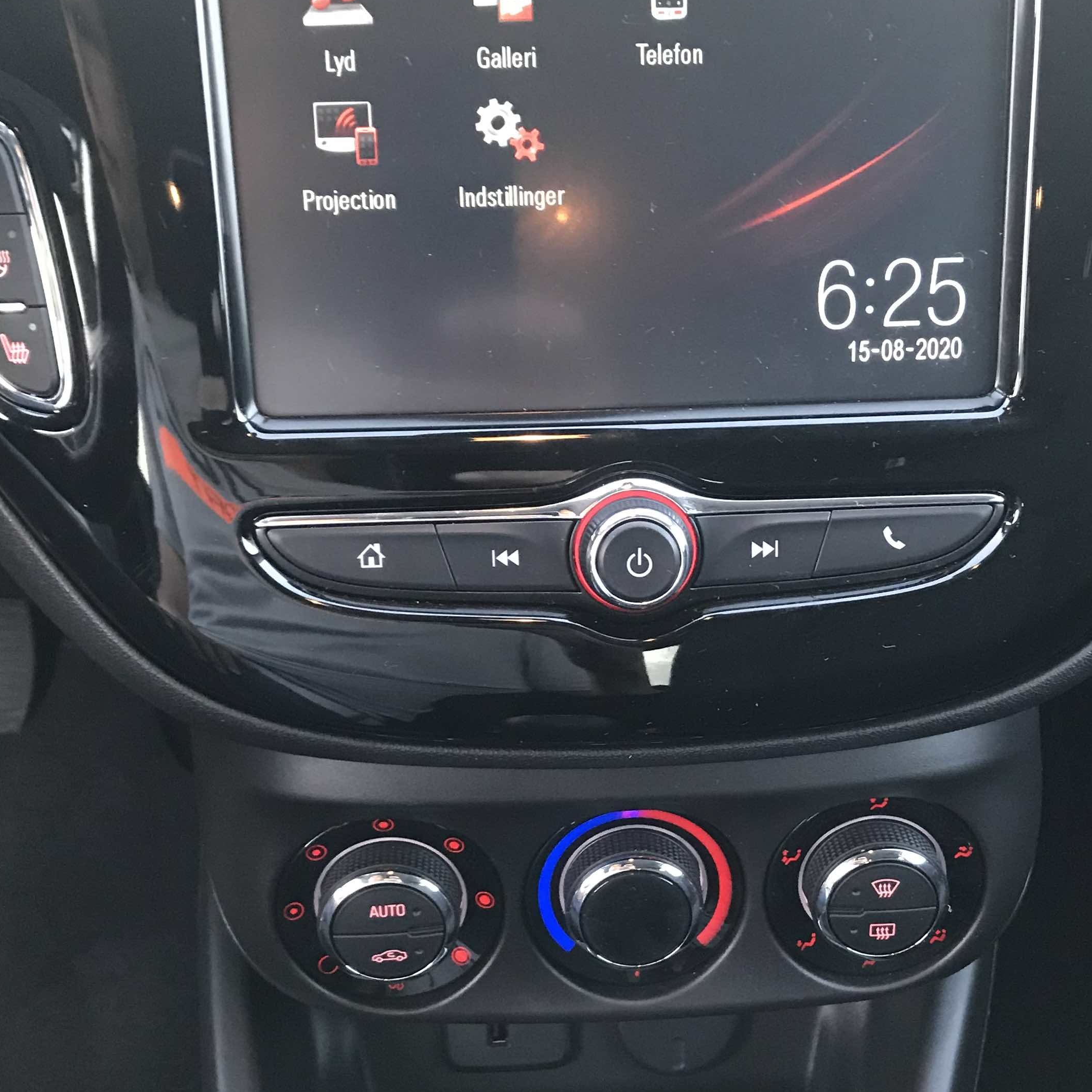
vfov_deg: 35.9
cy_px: 677
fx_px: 1677
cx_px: 618
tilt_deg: -41.2
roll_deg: +1.0
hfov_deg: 36.0
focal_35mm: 47
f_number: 1.8
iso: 100
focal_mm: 3.99
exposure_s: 1/17
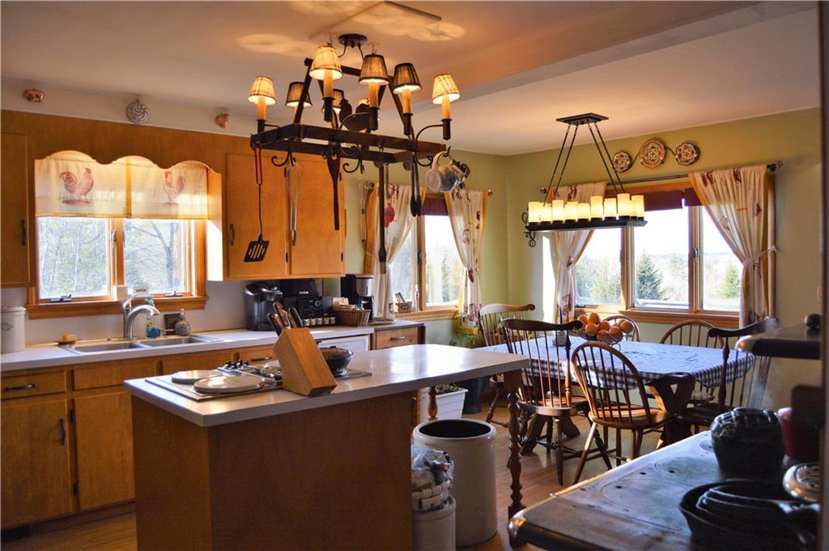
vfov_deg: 47.8
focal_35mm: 27
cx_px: 414
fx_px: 621
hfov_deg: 67.4
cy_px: 276
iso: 200
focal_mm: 18
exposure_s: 1/200
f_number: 3.5
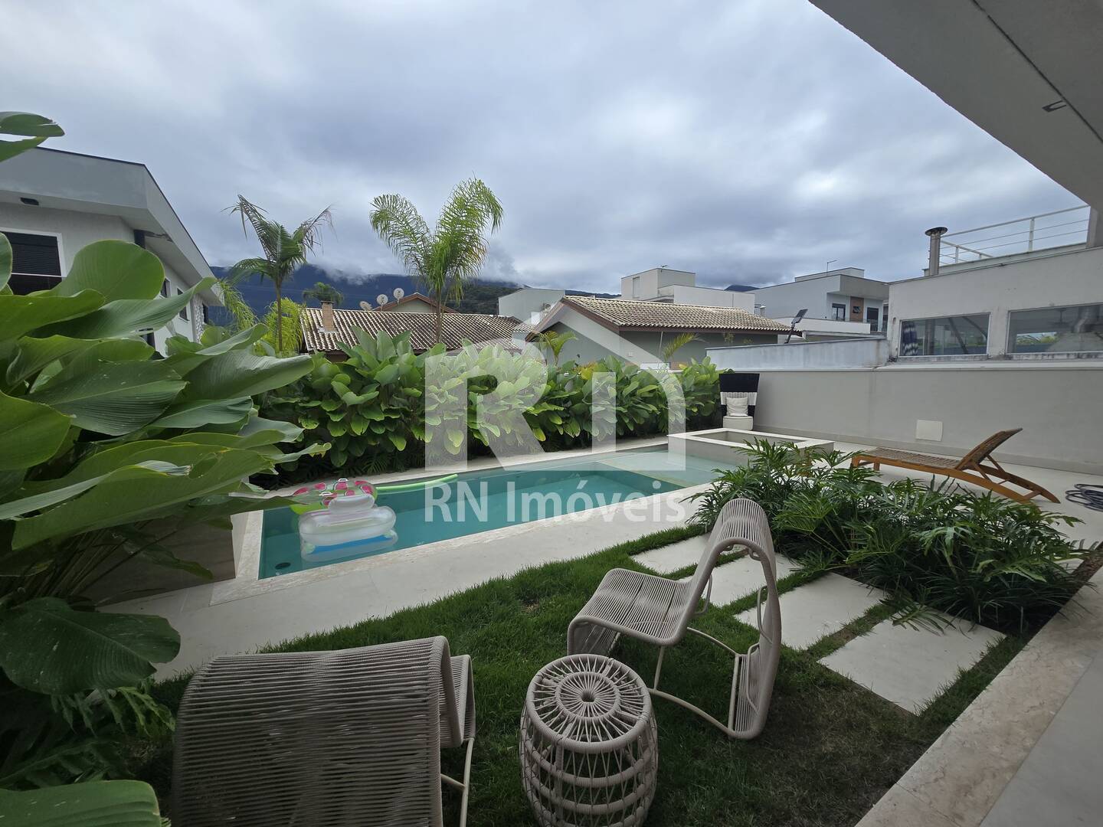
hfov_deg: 106.2
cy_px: 414
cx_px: 552
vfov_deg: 89.9
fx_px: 414
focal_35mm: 13
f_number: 2.2
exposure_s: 1/1304
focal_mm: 2.2
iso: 50
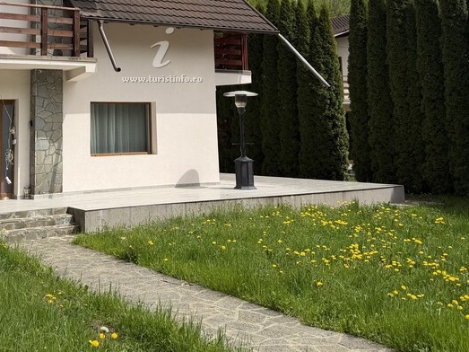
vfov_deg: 29.7
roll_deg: +1.7
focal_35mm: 47
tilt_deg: +8.7
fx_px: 637
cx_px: 149
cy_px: 40
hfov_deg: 39.9
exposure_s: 1/5714
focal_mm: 6.76
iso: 80
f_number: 1.78
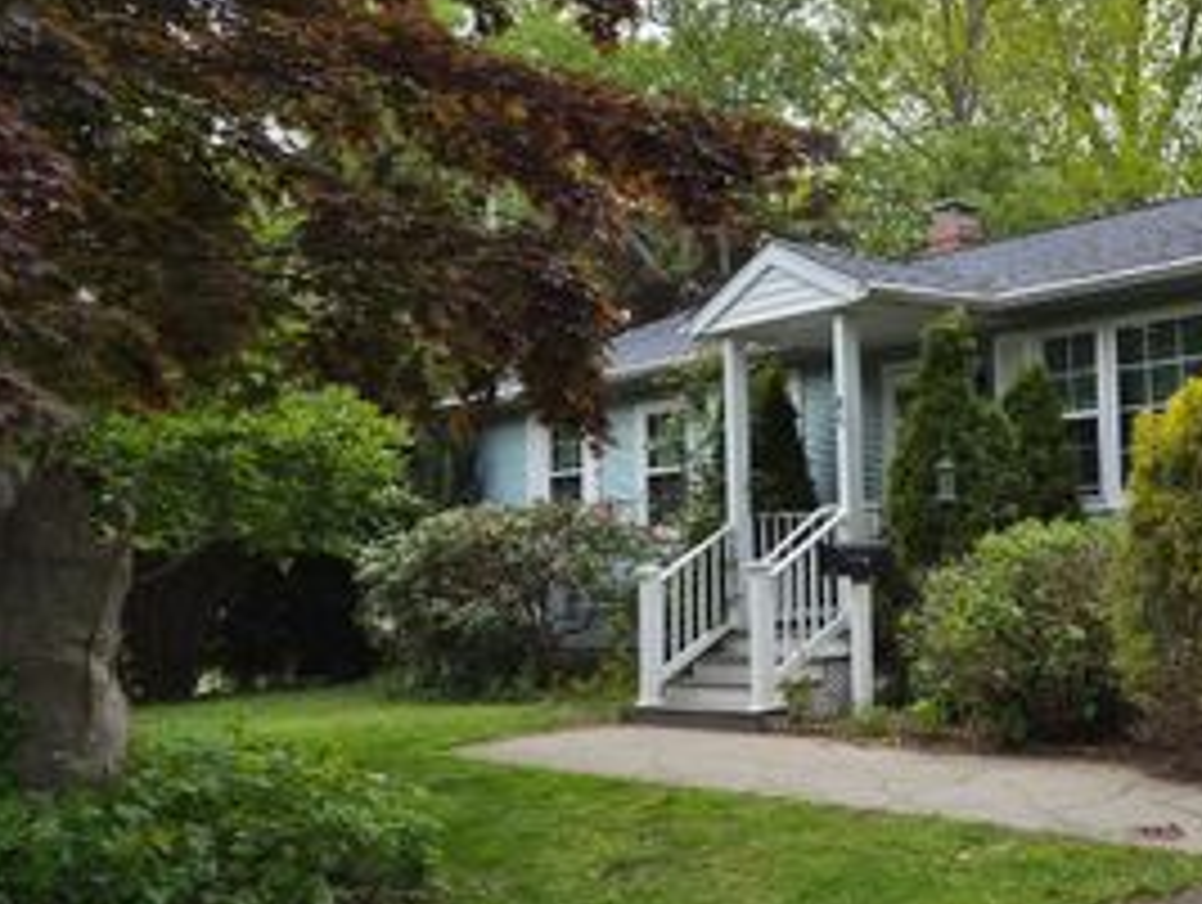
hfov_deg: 40.6
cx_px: 1071
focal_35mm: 43
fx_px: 1495
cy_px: 465
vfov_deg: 33.7
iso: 80
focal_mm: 5.4
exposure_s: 1/3040
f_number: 1.8
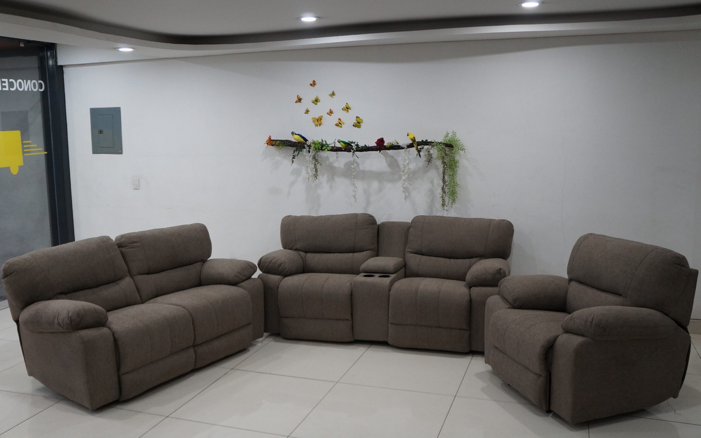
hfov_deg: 58.9
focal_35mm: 33
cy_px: 206
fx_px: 621
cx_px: 352
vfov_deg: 38.8
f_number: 4
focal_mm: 21
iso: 1250
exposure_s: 1/160
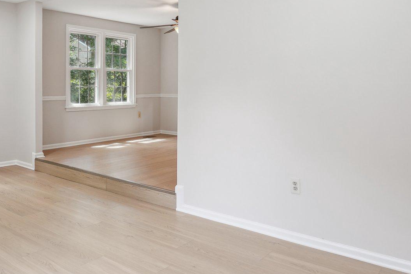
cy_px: 108
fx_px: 354
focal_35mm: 31
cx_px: 100
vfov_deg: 42.1
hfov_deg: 57.1
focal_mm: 16
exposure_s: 1/60
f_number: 5
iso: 500
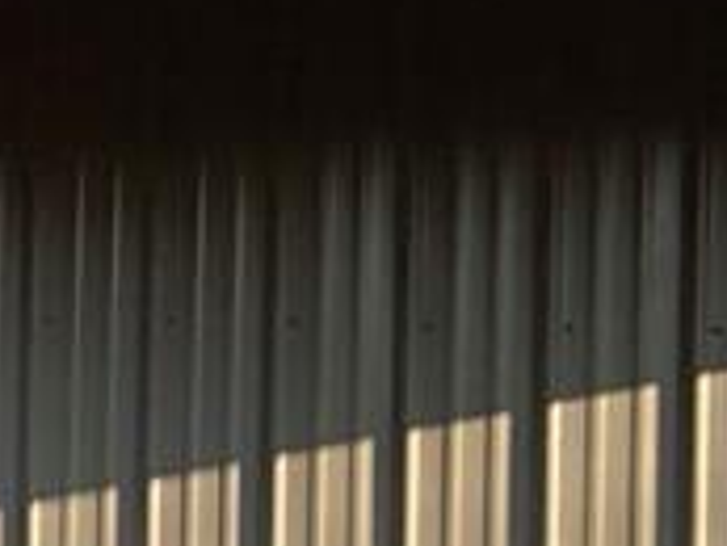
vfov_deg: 17.8
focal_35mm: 83
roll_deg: -1.4
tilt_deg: +2.1
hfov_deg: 12.0
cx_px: -1378
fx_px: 1744
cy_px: 344
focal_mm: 2.22
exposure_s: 1/726
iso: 50
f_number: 2.2
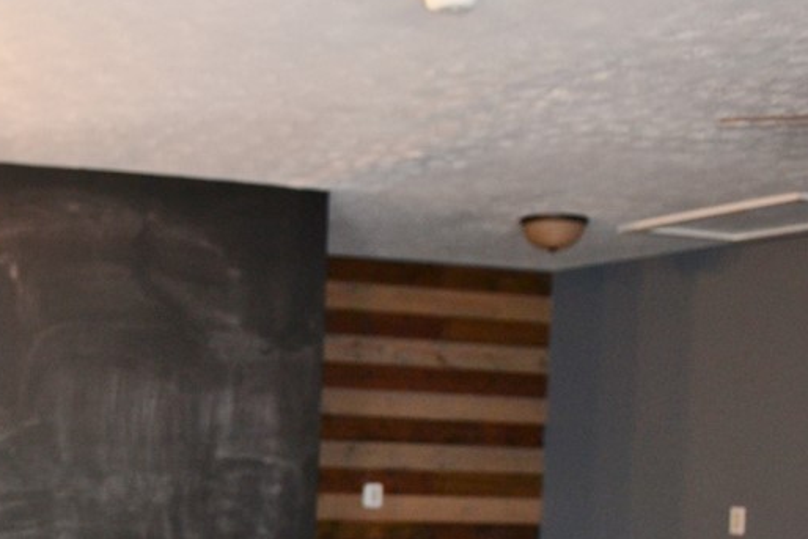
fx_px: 1280
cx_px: -24
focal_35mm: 57
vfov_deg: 23.0
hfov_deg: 32.0
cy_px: 511
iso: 560
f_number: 3.5
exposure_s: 1/60
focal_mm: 18
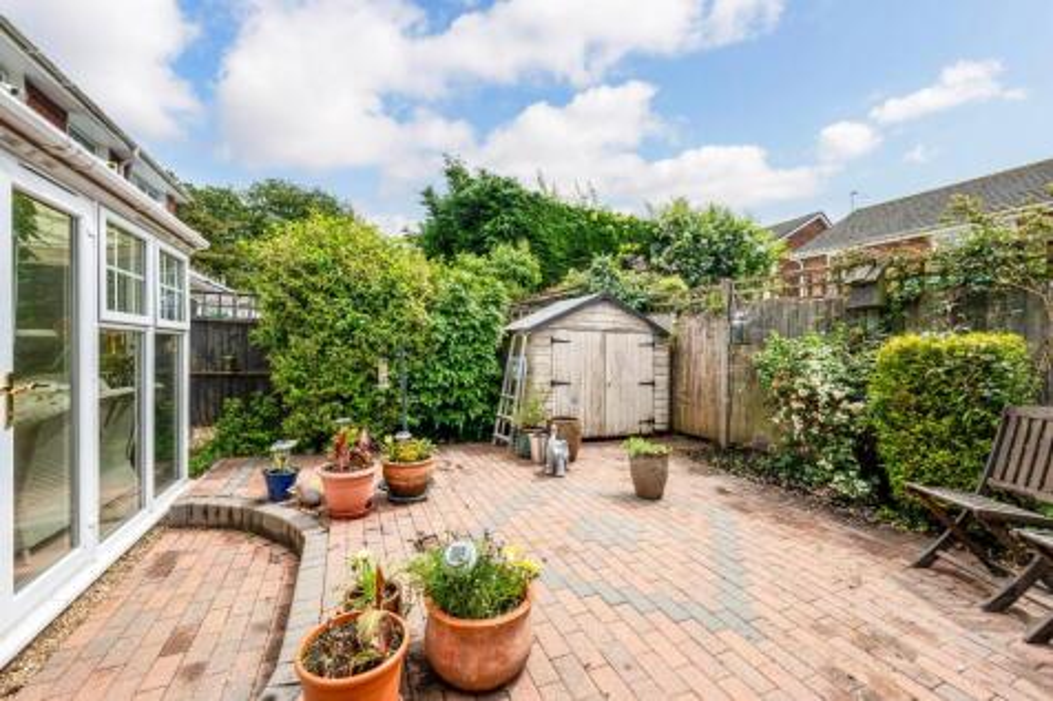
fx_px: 409
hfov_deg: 104.3
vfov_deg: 81.2
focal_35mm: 14
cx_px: 526
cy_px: 350
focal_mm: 14
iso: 320
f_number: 10
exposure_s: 1/250
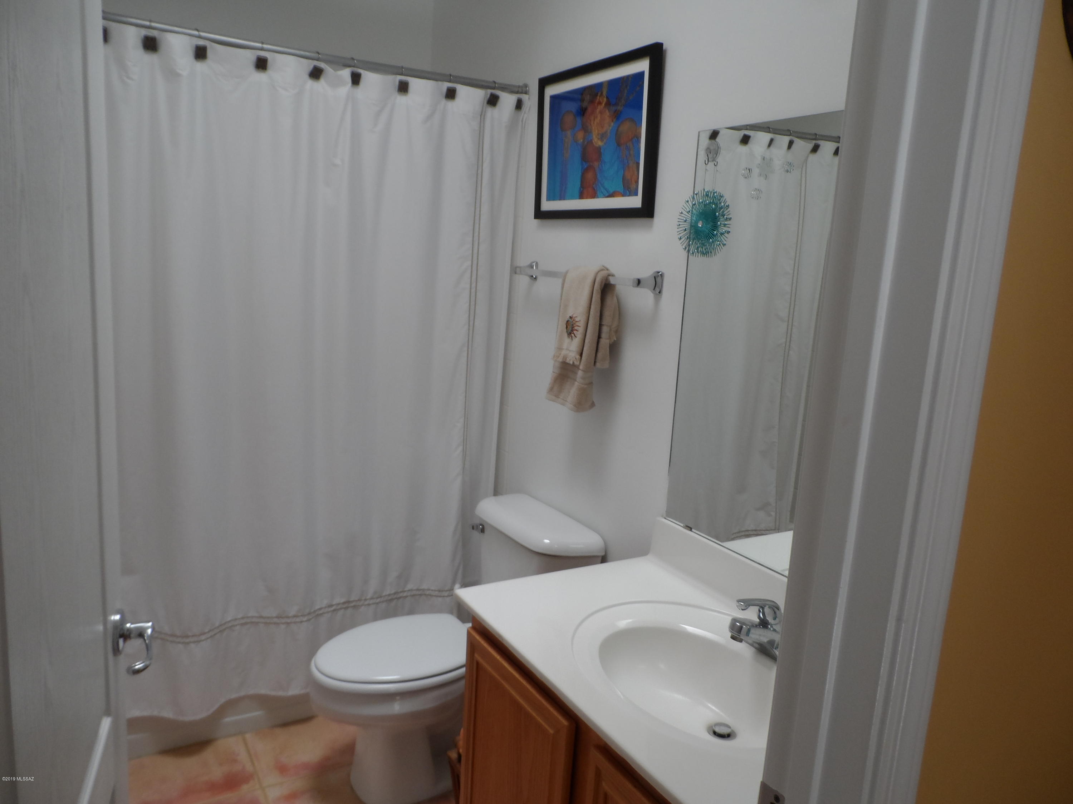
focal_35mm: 24
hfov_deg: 71.6
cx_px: 536
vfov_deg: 56.8
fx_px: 744
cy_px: 402
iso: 80
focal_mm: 4
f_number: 3.2
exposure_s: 1/45
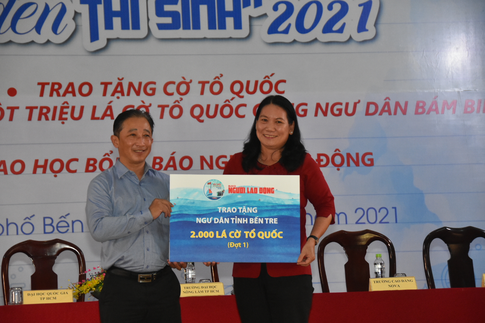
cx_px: 242
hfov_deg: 15.2
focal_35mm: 135
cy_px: 162
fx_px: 1819
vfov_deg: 10.2
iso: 3200
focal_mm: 90
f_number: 5.3
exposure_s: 1/200
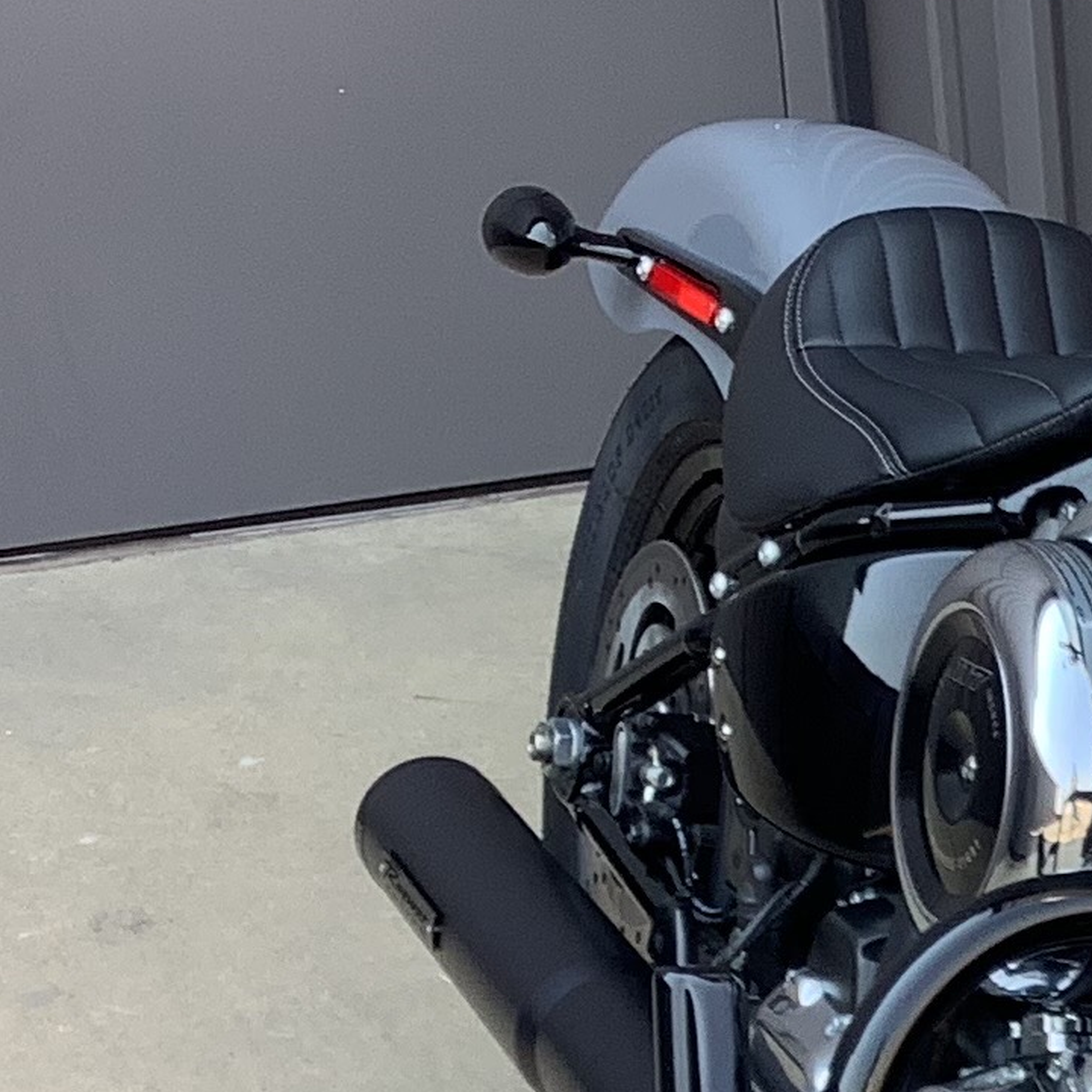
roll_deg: +0.4
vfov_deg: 13.8
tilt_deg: -23.2
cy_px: 1128
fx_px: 4426
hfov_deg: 13.5
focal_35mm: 124
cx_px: 1501
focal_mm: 3.3
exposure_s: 1/124
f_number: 2.4
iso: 25
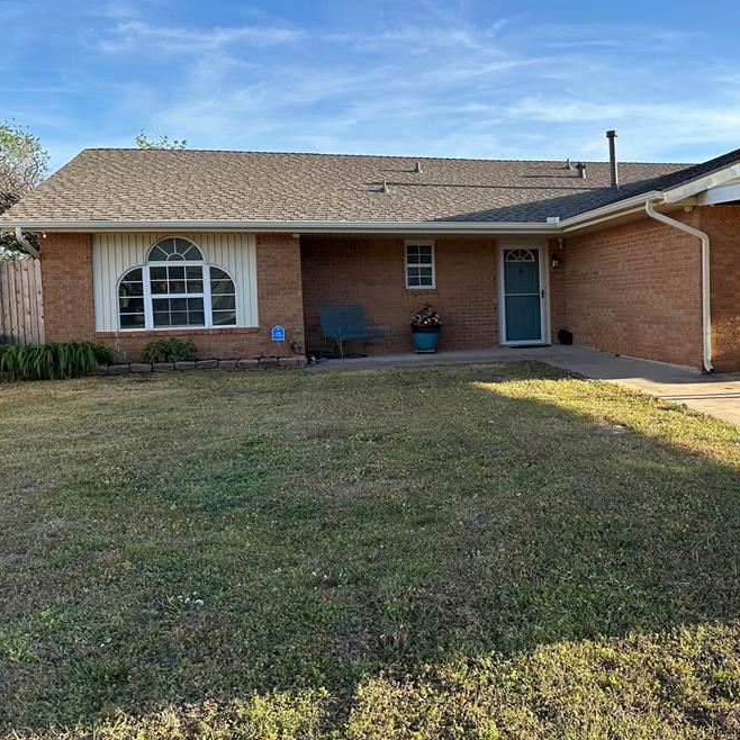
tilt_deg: -3.4
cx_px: 545
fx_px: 798
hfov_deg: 48.0
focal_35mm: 33
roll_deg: +0.8
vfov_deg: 49.6
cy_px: 325
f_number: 1.78
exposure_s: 1/1916
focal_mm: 6.86
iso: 80
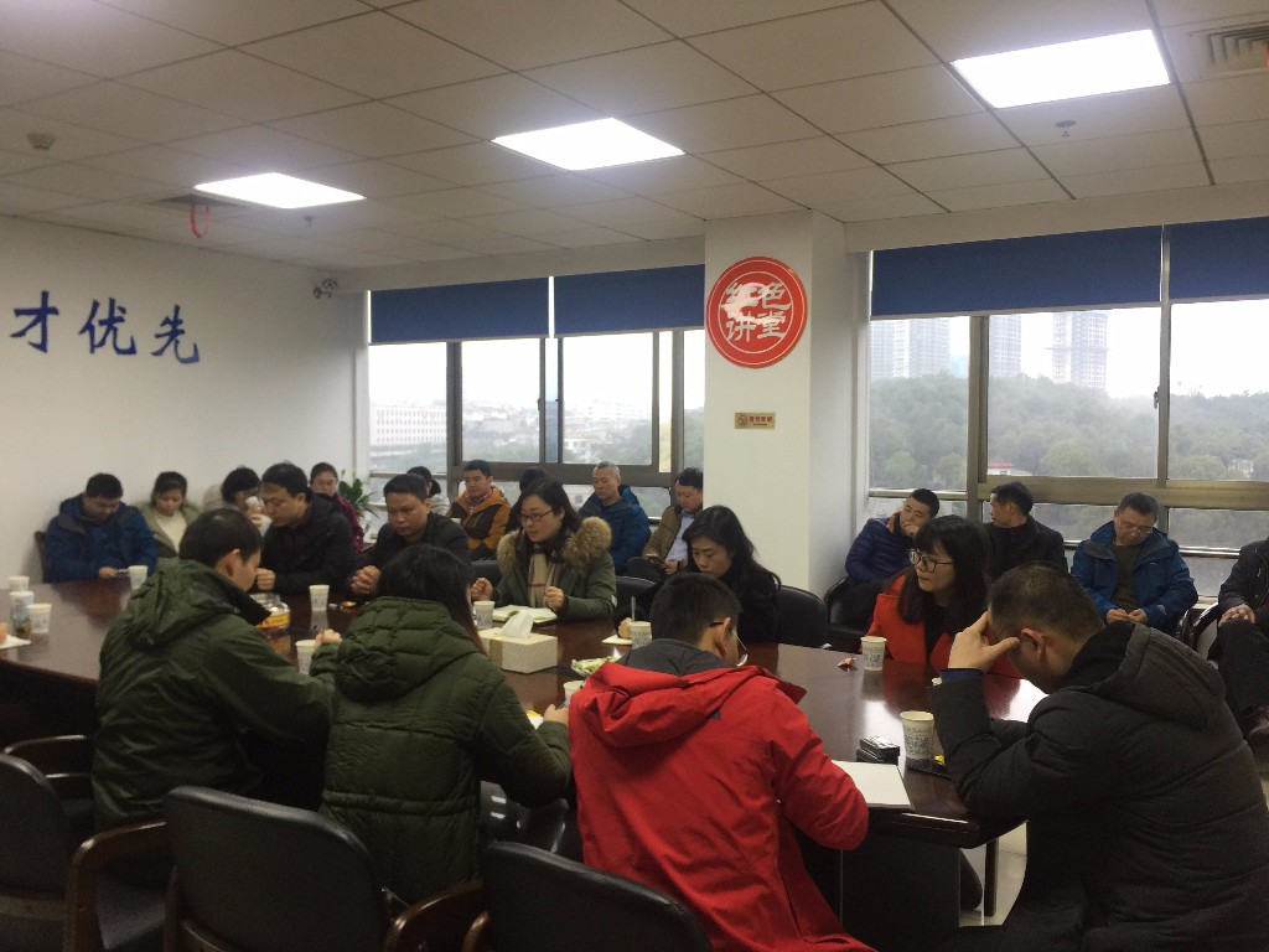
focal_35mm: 29
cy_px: 476
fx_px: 1063
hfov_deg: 61.7
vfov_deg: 48.2
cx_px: 634
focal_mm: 4.15
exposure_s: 1/33
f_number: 2.2
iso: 50
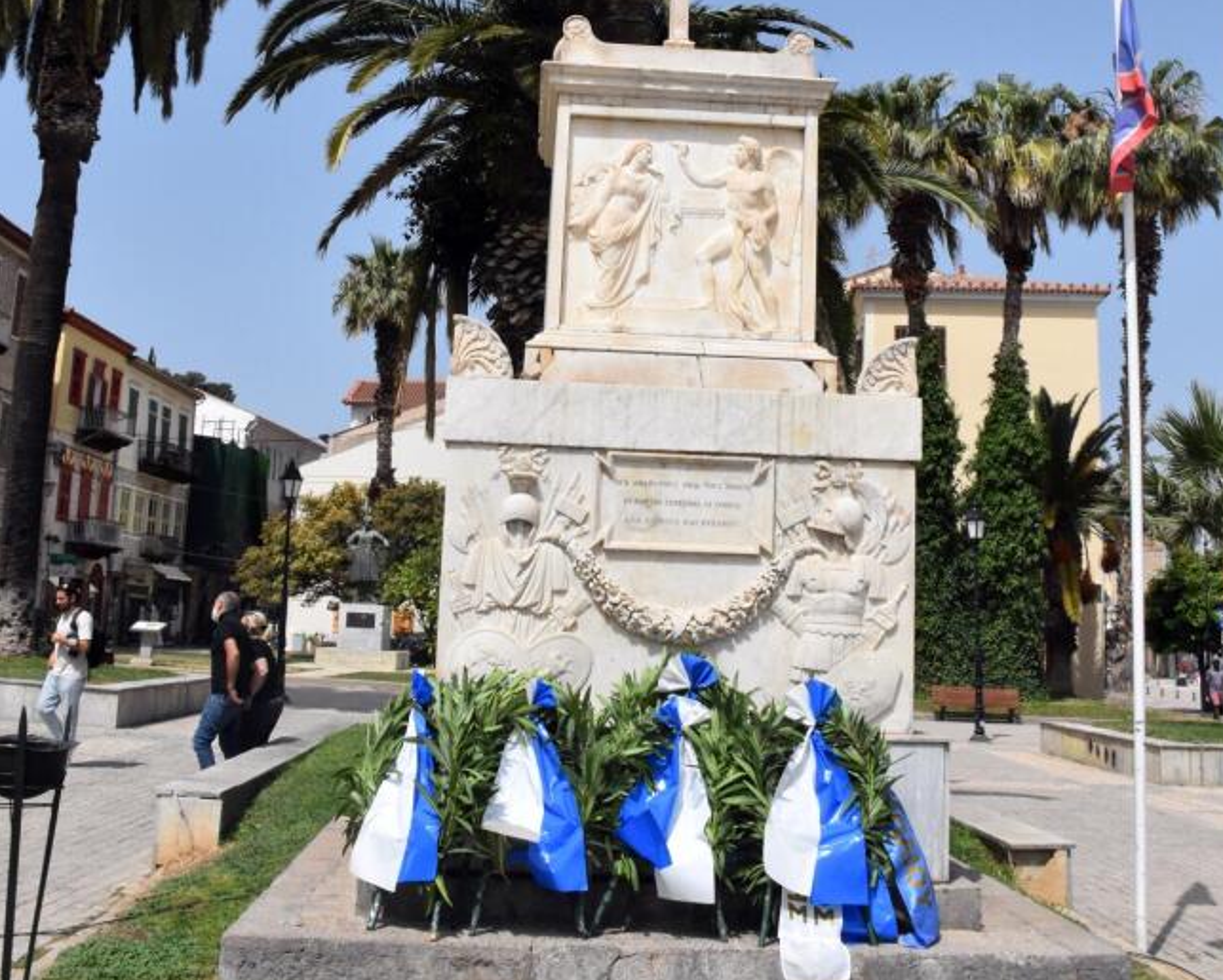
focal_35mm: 39
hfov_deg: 46.8
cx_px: 624
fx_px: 1412
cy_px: 295
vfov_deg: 37.7
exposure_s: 1/1250
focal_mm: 18
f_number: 18
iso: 1600
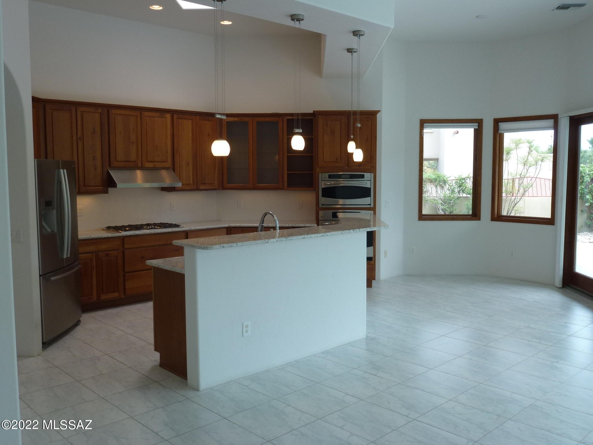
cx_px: 296
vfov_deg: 46.8
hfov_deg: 60.0
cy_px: 222
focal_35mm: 30
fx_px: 514
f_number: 3.5
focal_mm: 5.4
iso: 125
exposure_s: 1/60
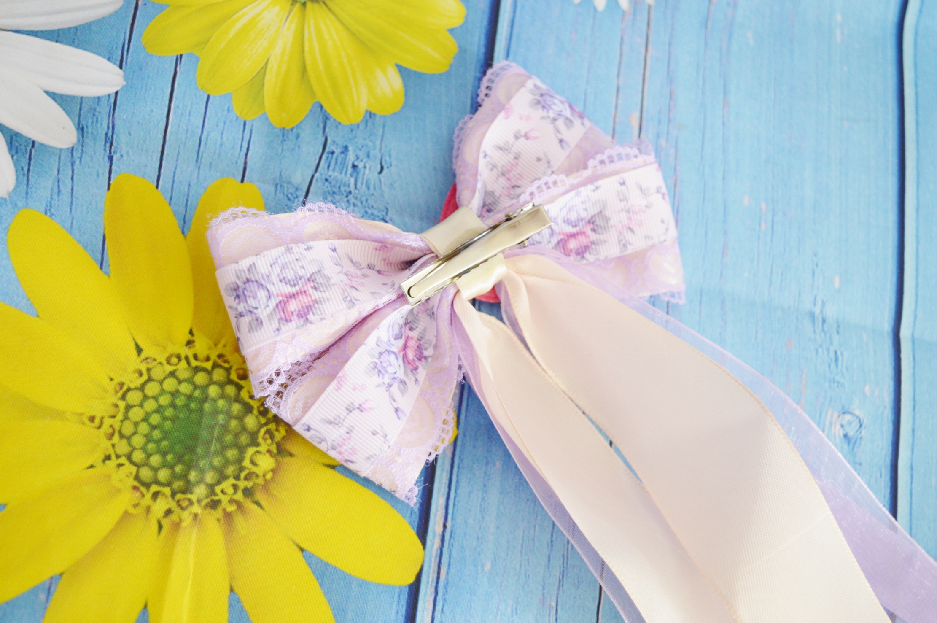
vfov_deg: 28.0
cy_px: 312
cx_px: 468
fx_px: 1248
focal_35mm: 48
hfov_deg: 41.1
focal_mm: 32
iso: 720
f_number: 4.5
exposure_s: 1/50
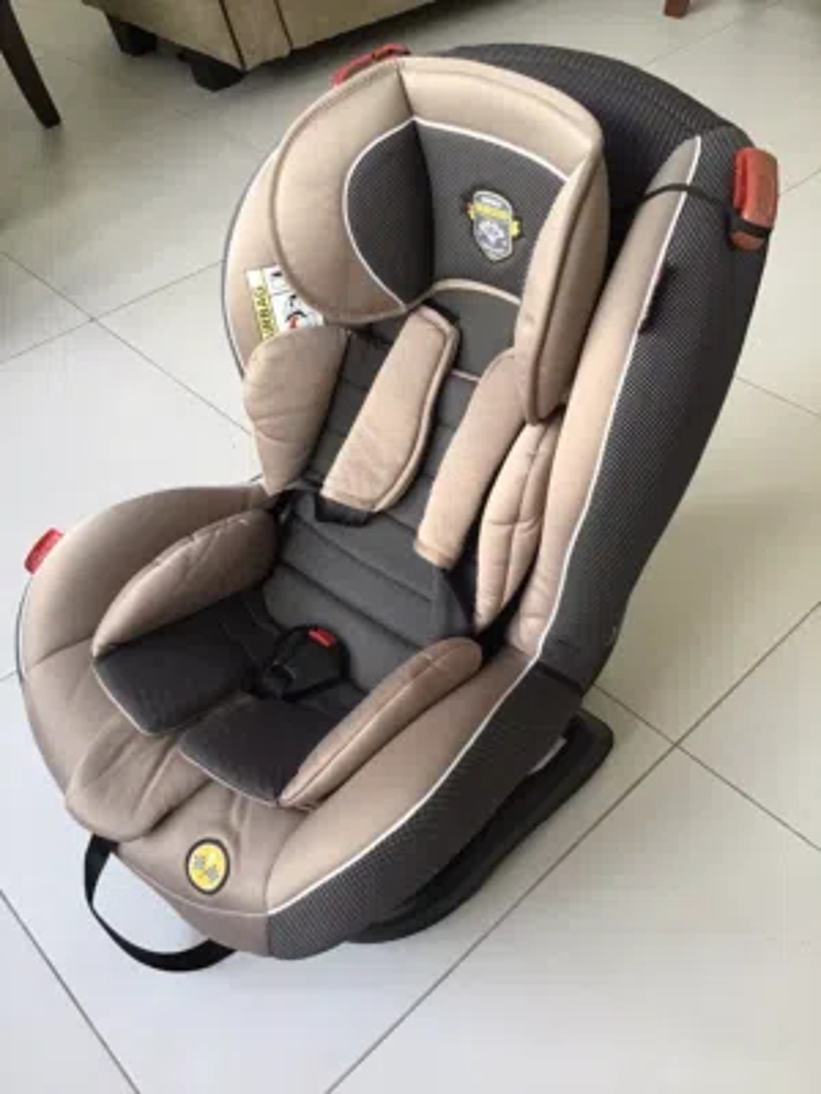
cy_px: 547
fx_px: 980
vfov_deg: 58.4
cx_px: 410
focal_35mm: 31
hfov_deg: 45.4
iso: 100
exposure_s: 1/33
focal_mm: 3.3
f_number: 2.4
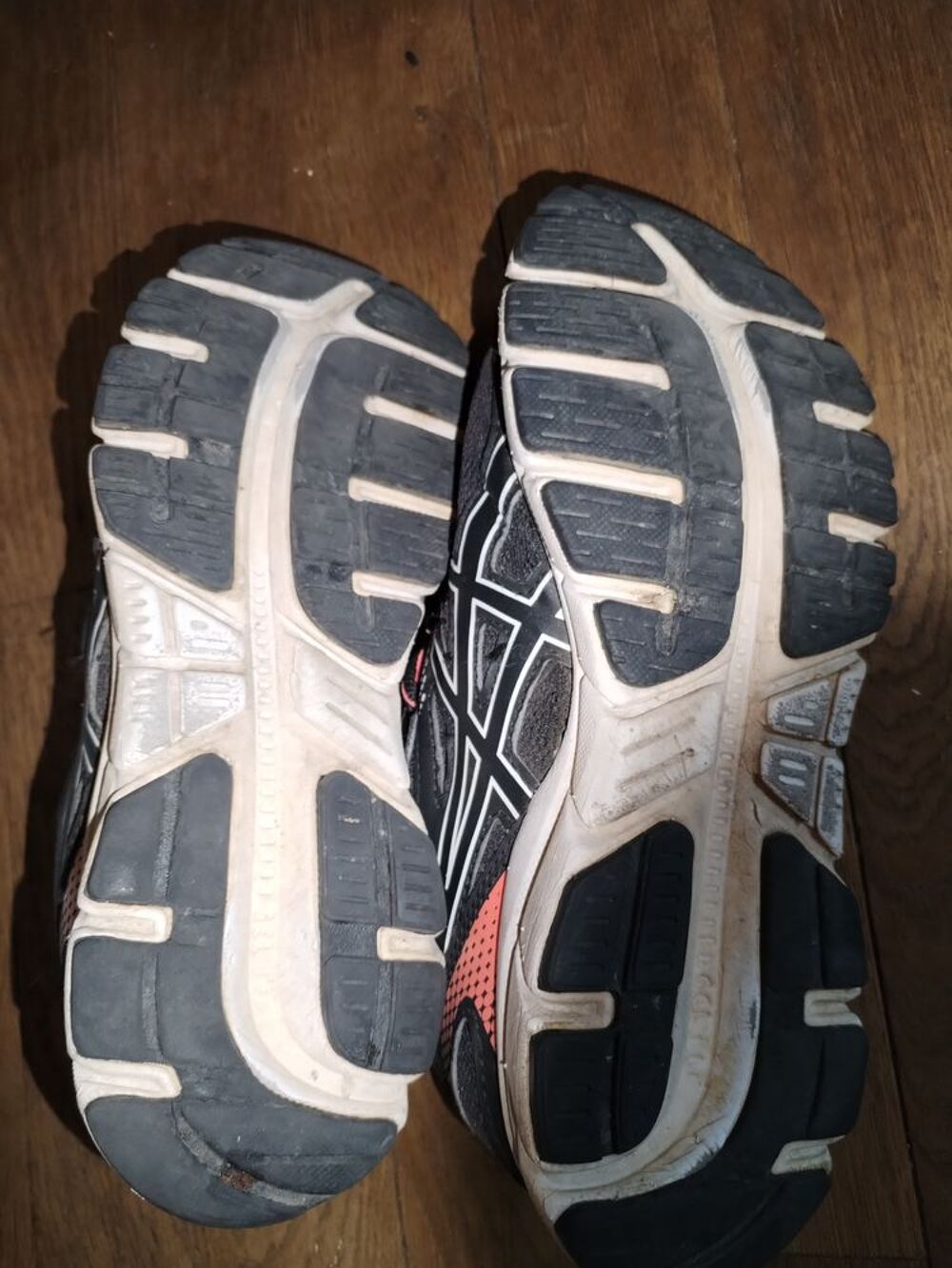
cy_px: 634
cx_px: 476
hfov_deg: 53.1
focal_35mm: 26
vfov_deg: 67.3
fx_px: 953
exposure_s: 1/30
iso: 539
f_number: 1.8
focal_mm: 4.75
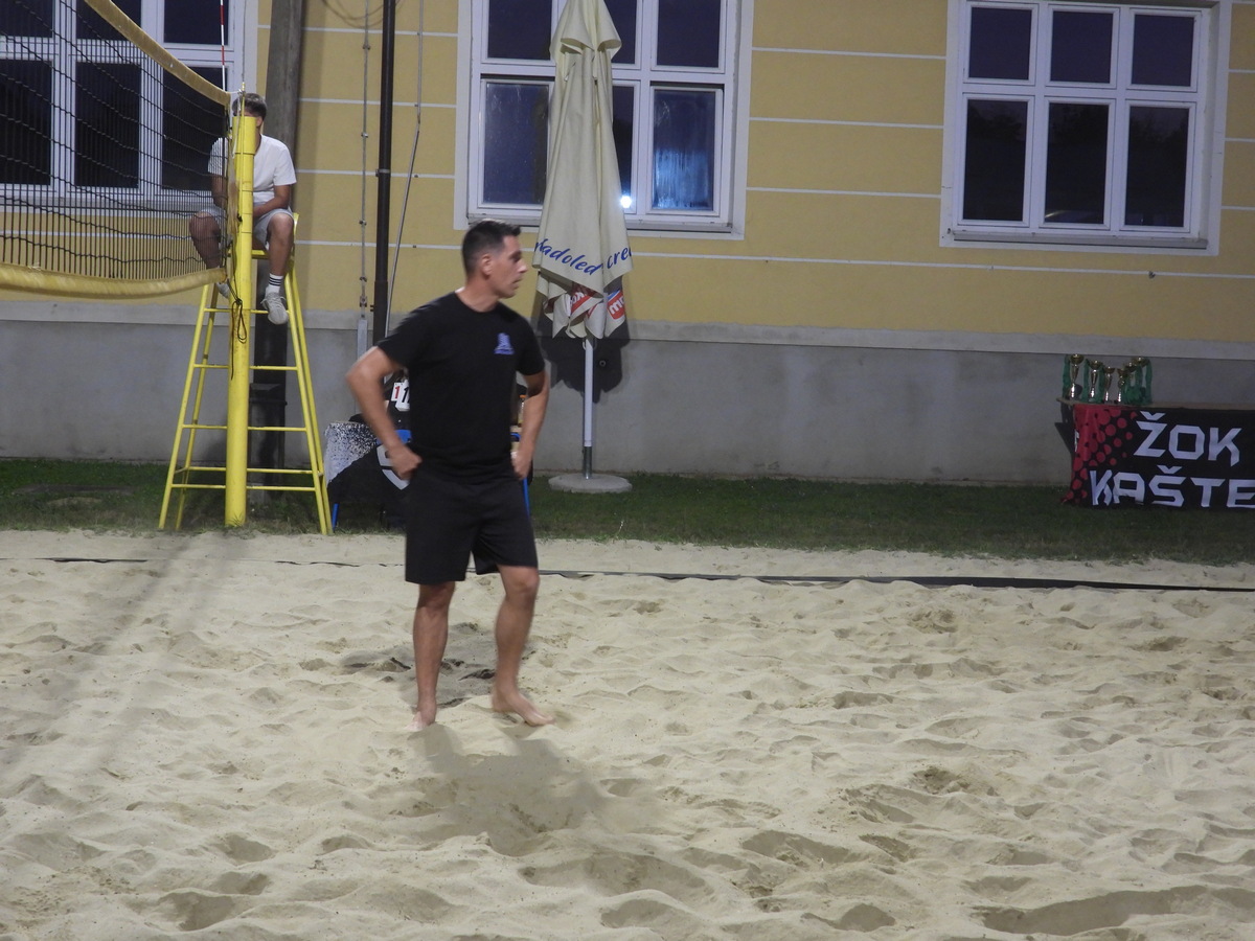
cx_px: 628
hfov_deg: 32.2
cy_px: 470
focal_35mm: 60
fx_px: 2175
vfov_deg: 24.4
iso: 400
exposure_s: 1/20
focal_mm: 10.7
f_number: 3.5
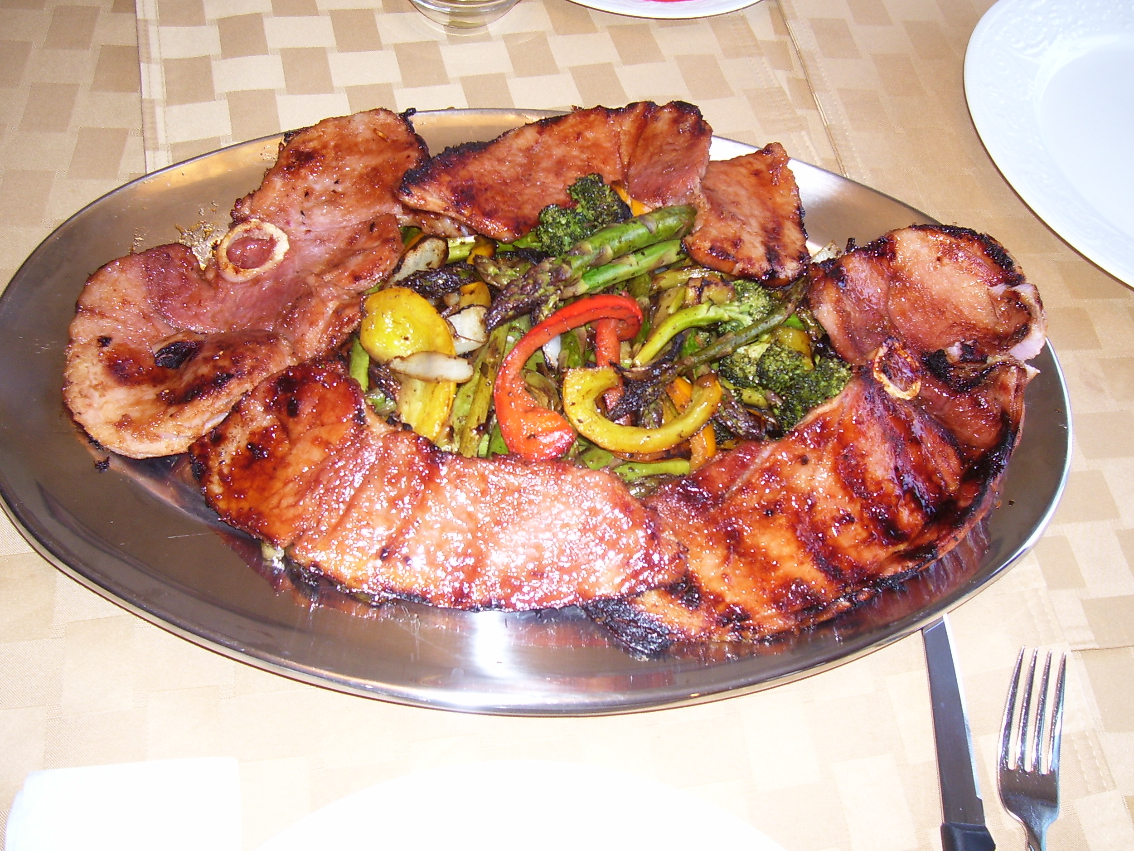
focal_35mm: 35
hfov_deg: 52.6
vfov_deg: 40.7
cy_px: 421
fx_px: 1147
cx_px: 576
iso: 80
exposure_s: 1/60
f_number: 2.7
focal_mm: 5.6
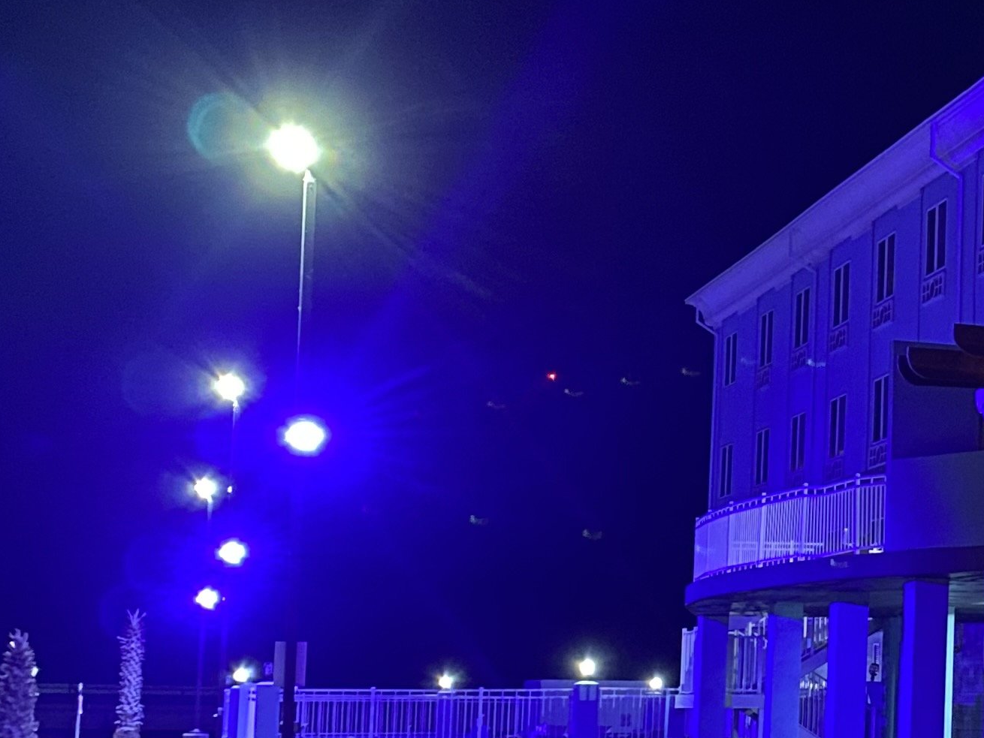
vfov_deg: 18.4
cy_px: 395
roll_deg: -1.0
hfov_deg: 22.3
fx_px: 2275
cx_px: 1218
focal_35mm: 80
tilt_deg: +7.9
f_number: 1.8
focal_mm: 4.25
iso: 640
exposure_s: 1/8
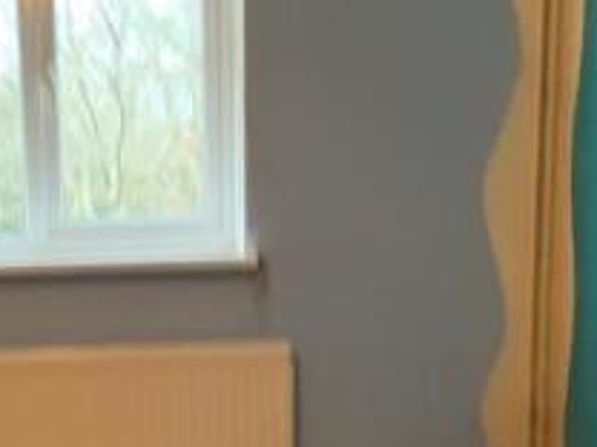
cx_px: 39
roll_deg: +2.6
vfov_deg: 20.0
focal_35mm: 73
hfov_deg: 25.7
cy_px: 351
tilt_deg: -2.2
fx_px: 1259
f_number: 1.8
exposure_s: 1/33
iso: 320
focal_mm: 4.25
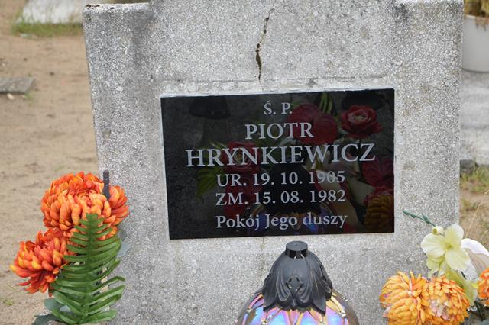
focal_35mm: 105
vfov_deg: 13.0
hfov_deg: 19.5
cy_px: 162
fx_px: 1425
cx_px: 244
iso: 140
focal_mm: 70
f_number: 5.3
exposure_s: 1/125
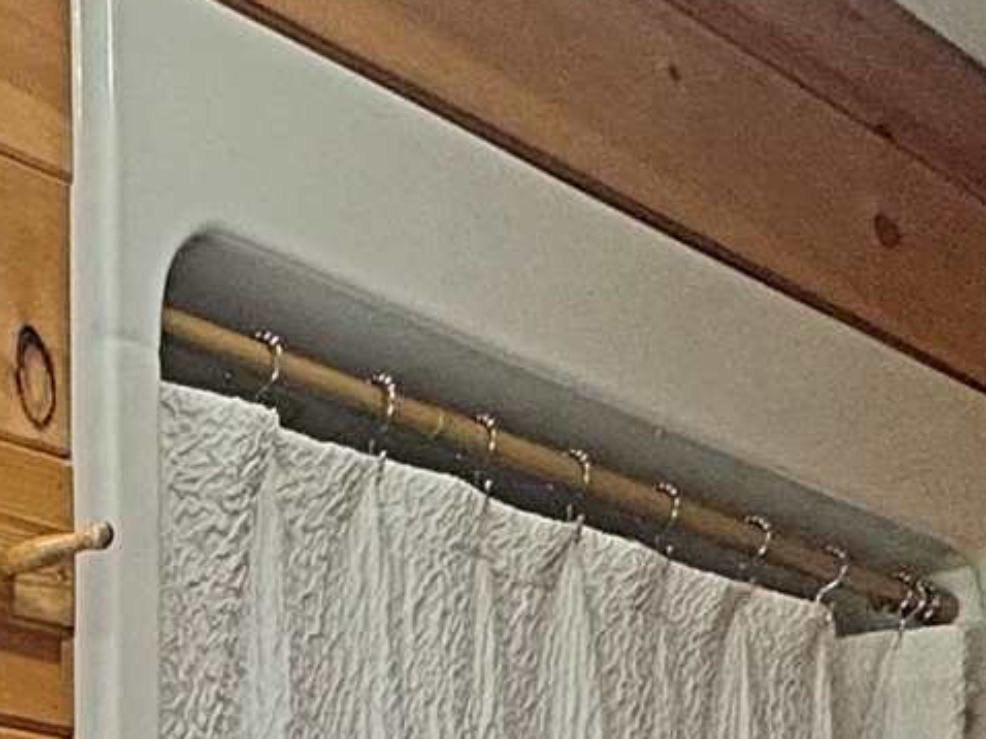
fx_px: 2562
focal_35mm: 90
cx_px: -454
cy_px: 1457
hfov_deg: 19.3
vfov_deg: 14.0
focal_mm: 2.22
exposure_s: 1/60
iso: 160
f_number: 2.2
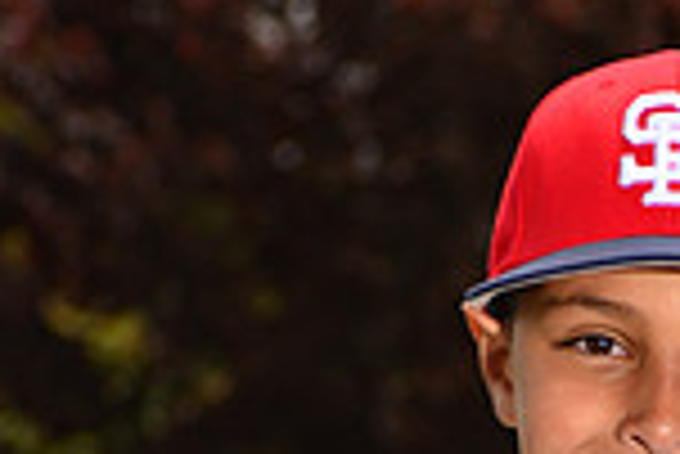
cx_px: 932
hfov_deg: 3.3
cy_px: 807
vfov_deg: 2.2
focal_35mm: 615
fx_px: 11628
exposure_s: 1/200
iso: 125
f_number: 11
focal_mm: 160
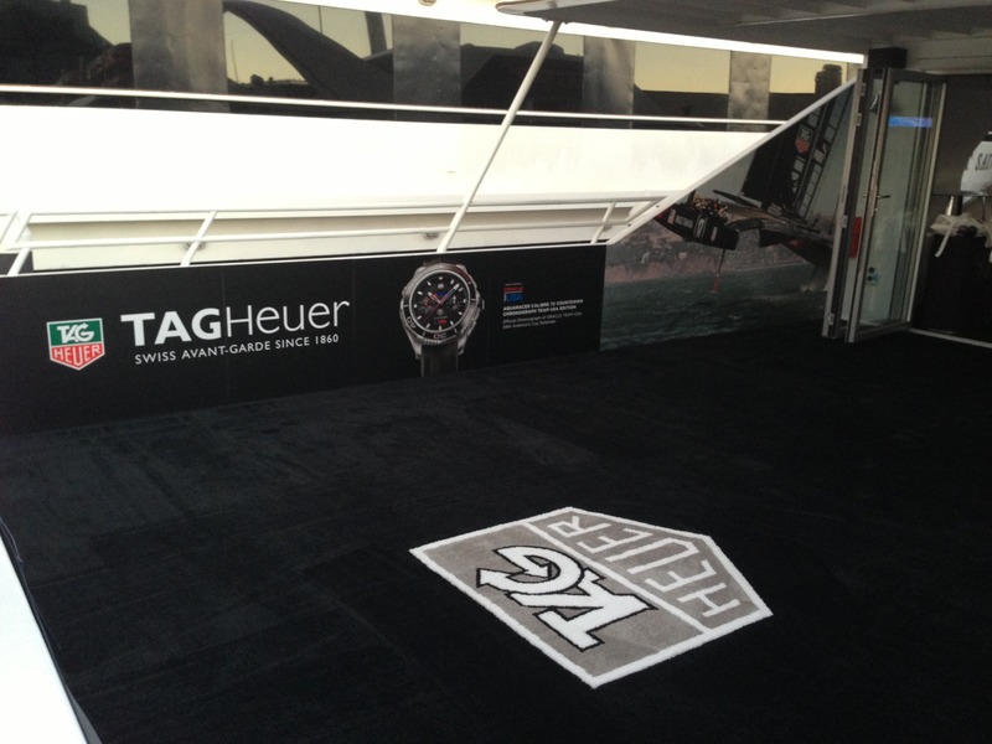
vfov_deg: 42.9
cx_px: 496
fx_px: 946
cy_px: 372
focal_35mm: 33
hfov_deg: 55.4
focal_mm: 4.13
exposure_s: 1/20
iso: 160
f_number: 2.4
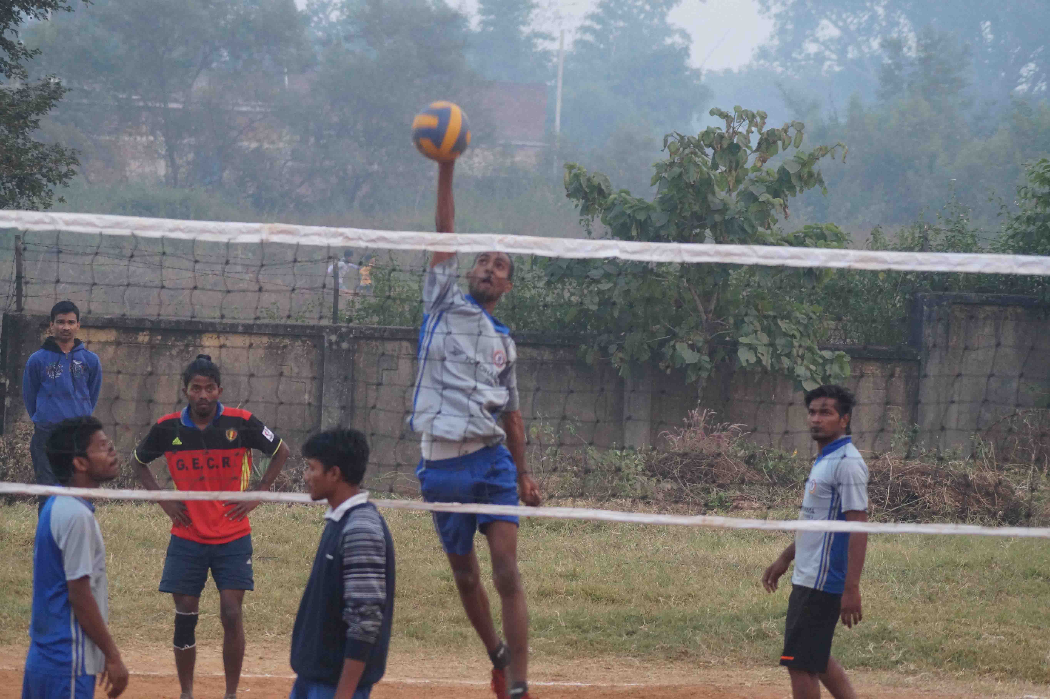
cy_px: 350
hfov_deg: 11.4
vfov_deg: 7.6
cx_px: 525
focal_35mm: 180
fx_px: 5247
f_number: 5.6
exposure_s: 1/250
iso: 1250
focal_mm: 120
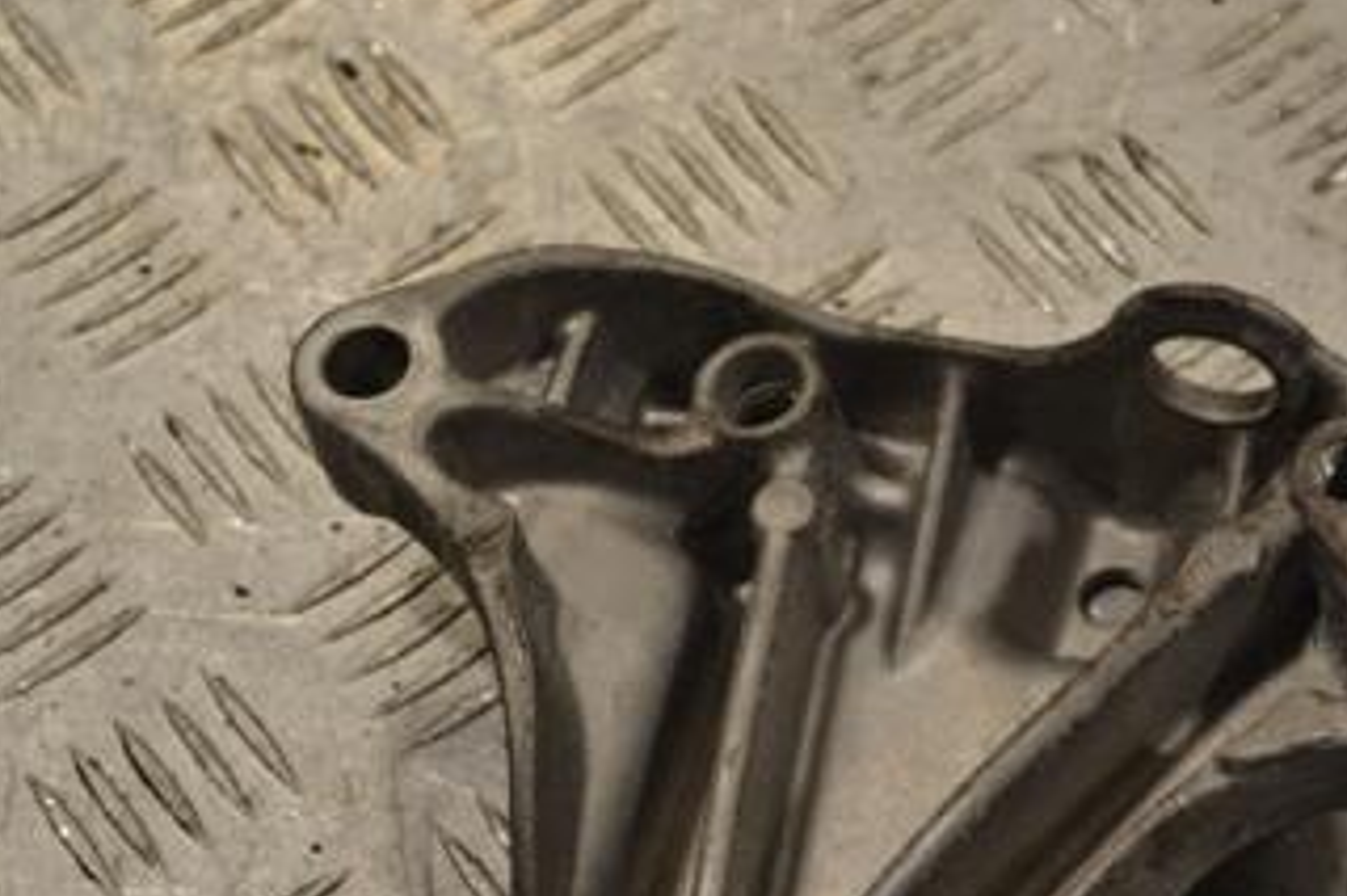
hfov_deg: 19.1
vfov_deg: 12.7
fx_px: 4001
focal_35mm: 107
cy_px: 749
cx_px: 892
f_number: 5.6
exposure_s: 1/125
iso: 220
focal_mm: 38
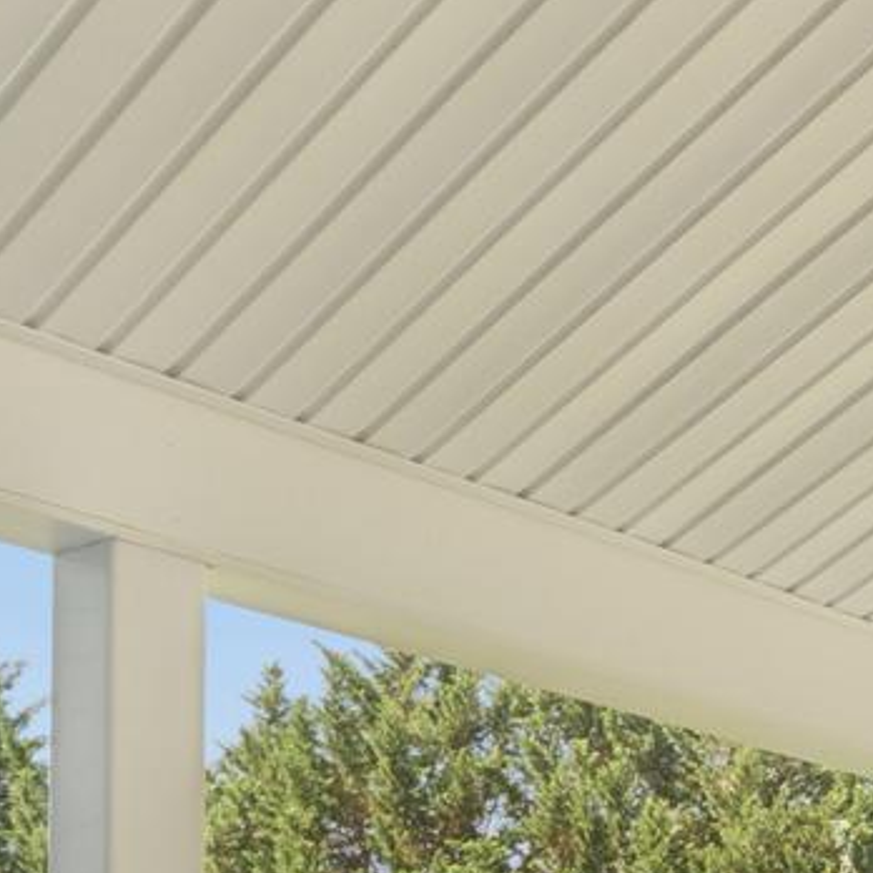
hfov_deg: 20.4
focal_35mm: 80
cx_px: 1024
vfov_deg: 18.9
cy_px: 1336
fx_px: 2283
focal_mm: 16
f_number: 10
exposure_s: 1/30
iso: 200
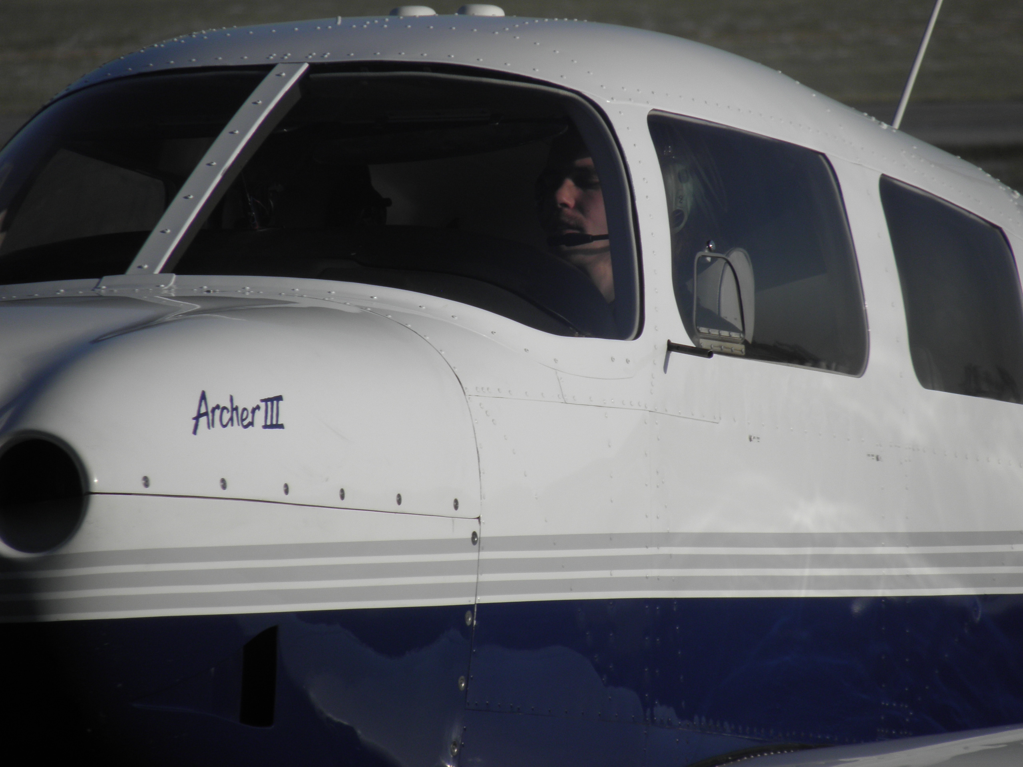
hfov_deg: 2.9
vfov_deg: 2.2
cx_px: 512
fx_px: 19978
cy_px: 384
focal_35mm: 676
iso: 64
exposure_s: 1/1000
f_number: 5
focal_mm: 119.6
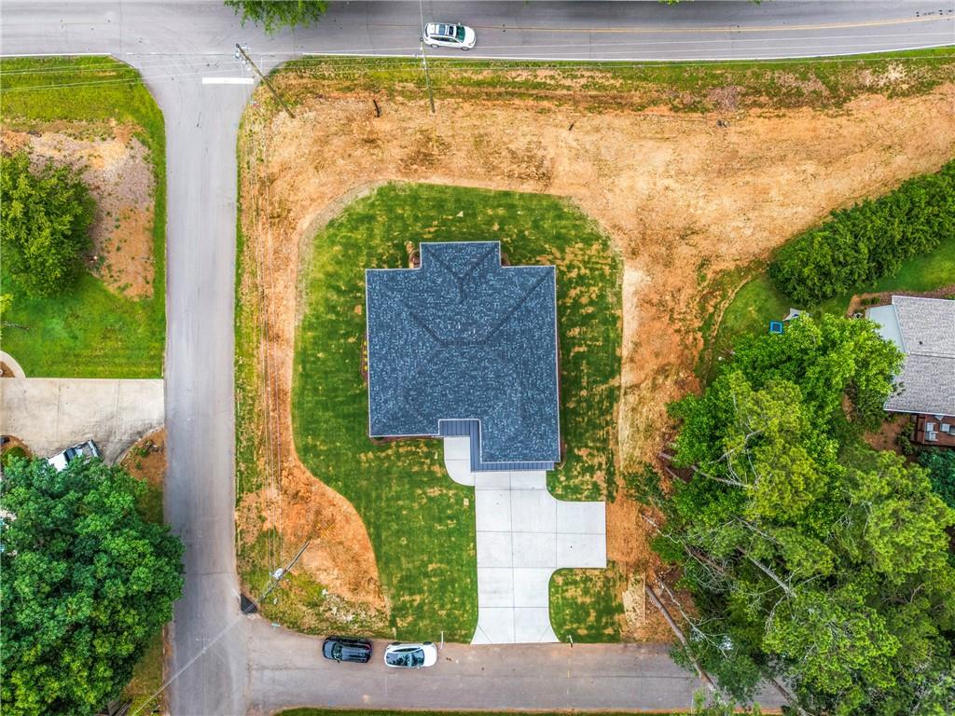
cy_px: 358
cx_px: 478
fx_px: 662
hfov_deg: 71.6
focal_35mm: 24
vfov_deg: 56.8
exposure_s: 1/200
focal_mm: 8.67
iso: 100
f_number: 1.8
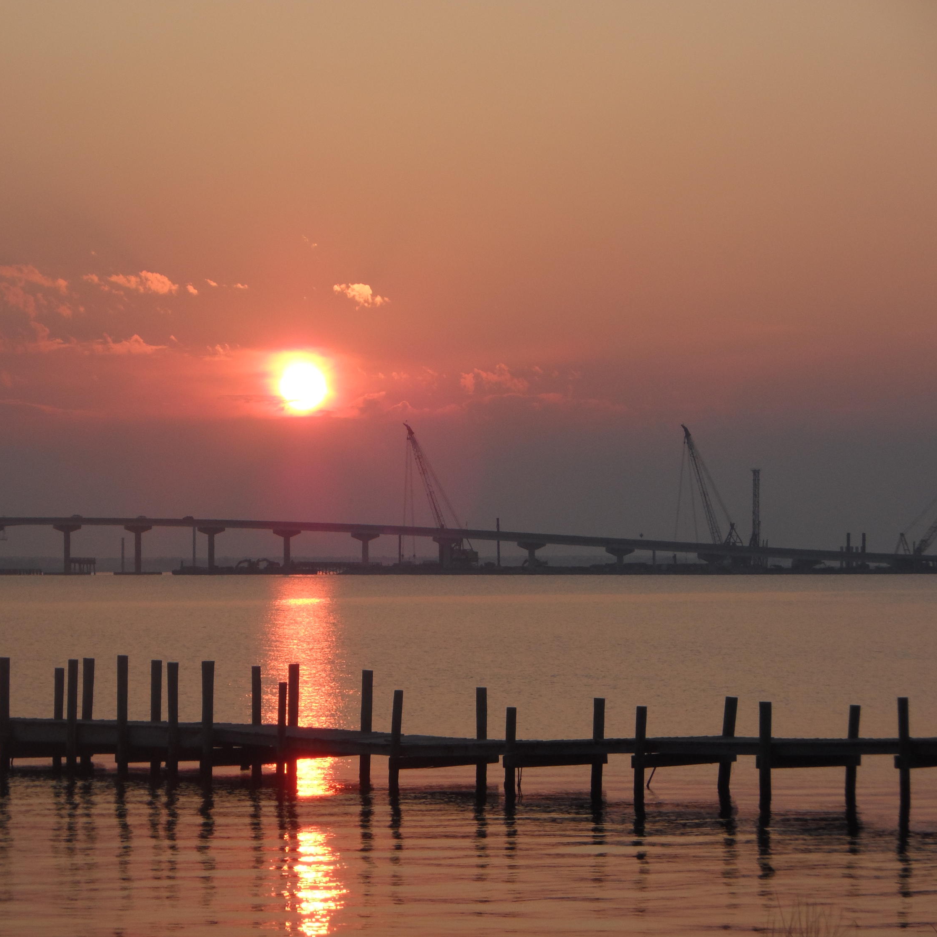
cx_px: 339
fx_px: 4869
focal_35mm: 159
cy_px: 468
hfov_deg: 11.0
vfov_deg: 11.0
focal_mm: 24.6
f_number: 5.2
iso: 80
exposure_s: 1/250
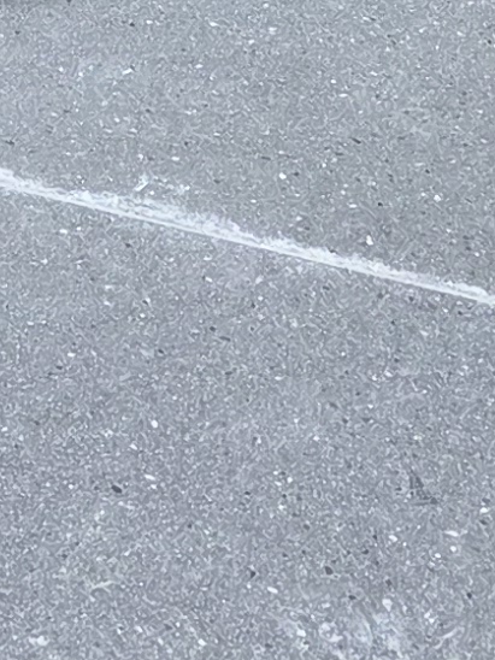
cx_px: -347
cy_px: -951
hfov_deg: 8.5
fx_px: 3203
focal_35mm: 168
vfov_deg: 10.2
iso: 160
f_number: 1.8
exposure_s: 1/100
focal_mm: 5.4
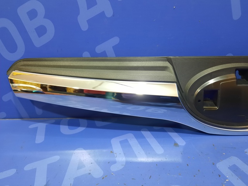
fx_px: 179
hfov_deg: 69.4
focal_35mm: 25
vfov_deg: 54.9
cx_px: 124
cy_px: 93
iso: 400
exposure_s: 1/33
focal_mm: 4.6
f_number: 2
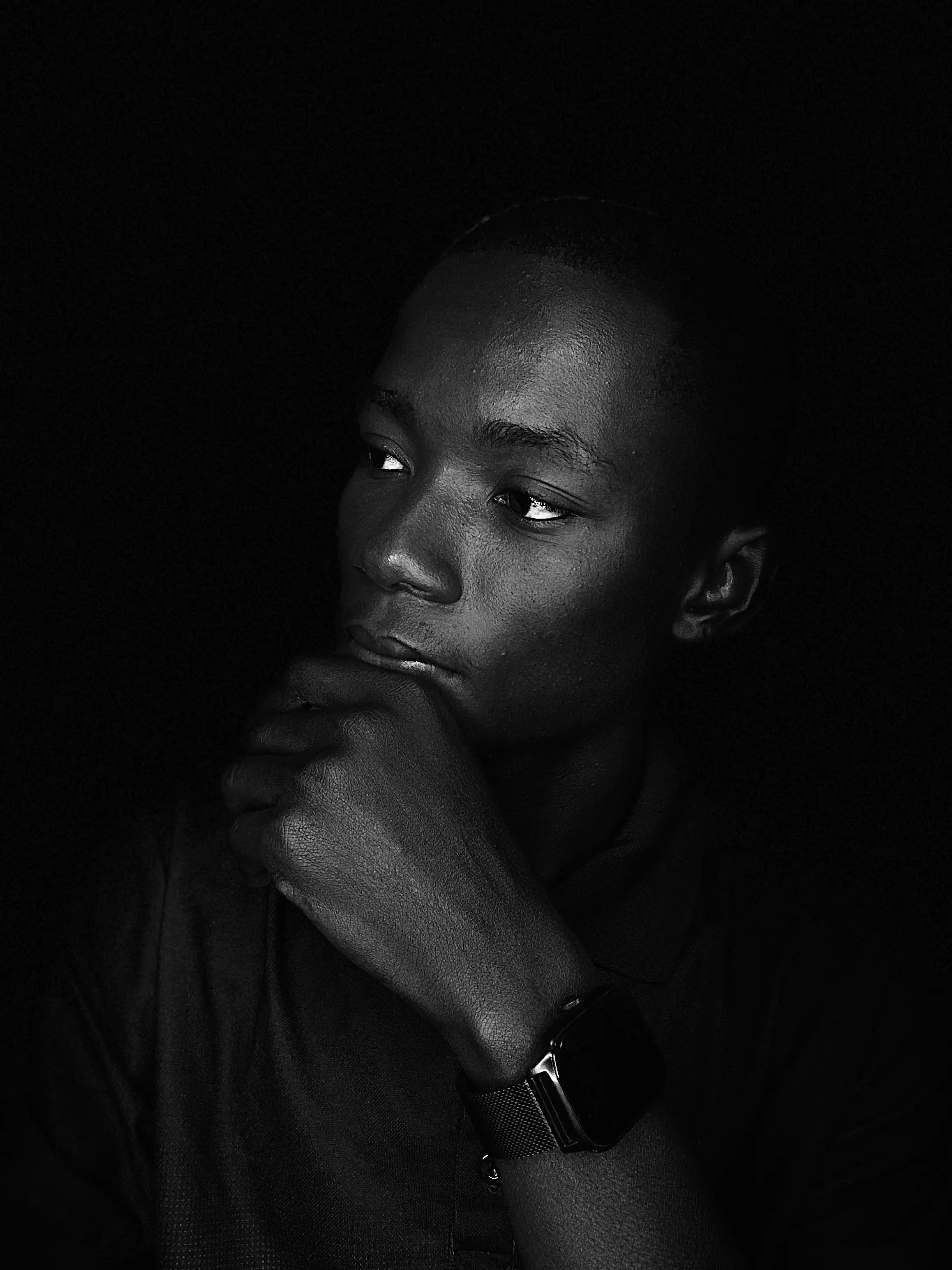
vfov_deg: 60.0
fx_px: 1100
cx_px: 476
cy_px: 635
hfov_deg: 46.8
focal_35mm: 30
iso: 160
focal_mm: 2.71
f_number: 2.2
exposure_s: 1/60
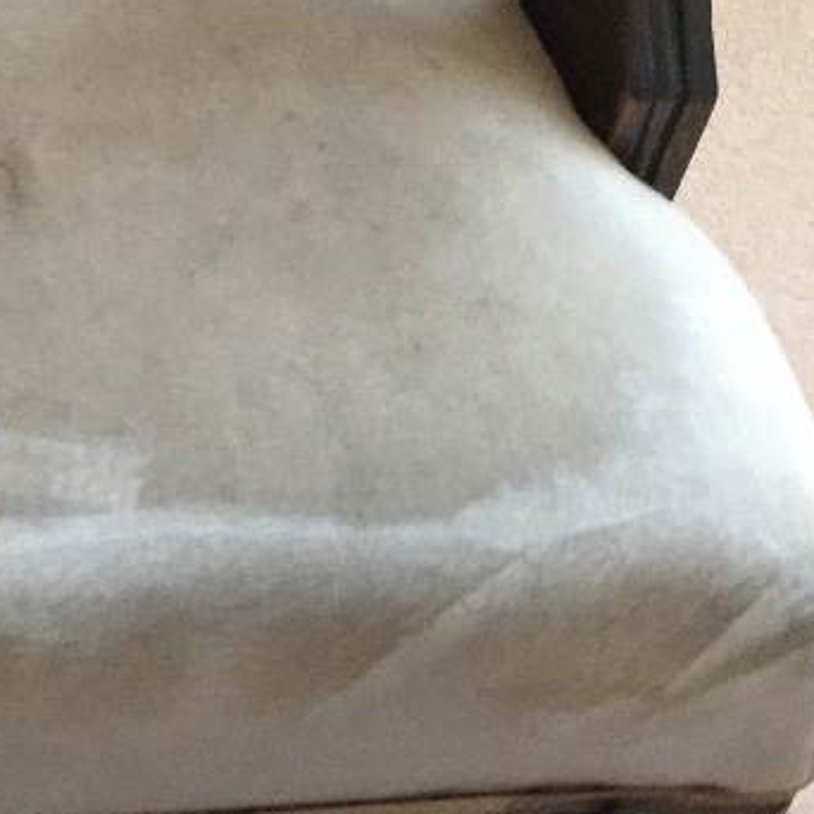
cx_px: -181
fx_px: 2394
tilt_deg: -52.7
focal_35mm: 90
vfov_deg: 19.0
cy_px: 126
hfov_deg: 18.2
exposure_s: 1/17
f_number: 2.2
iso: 125
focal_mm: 4.15
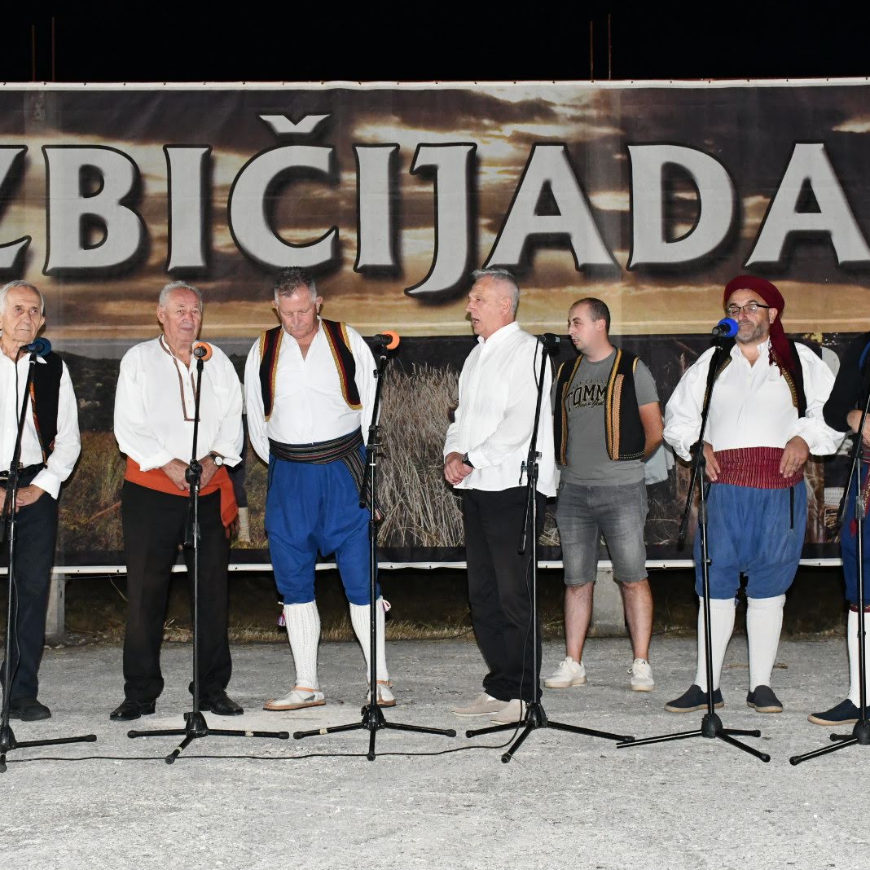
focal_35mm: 58
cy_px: 435
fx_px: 1649
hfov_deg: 29.6
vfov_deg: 29.6
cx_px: 425
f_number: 7.1
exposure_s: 1/60
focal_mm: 30
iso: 3200
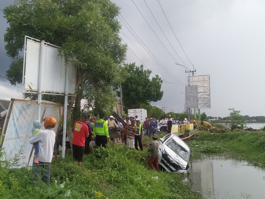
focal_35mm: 24
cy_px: 100
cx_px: 132
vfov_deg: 56.8
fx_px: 184
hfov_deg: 71.6
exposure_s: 1/1682
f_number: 1.9
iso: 160
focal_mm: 3.94
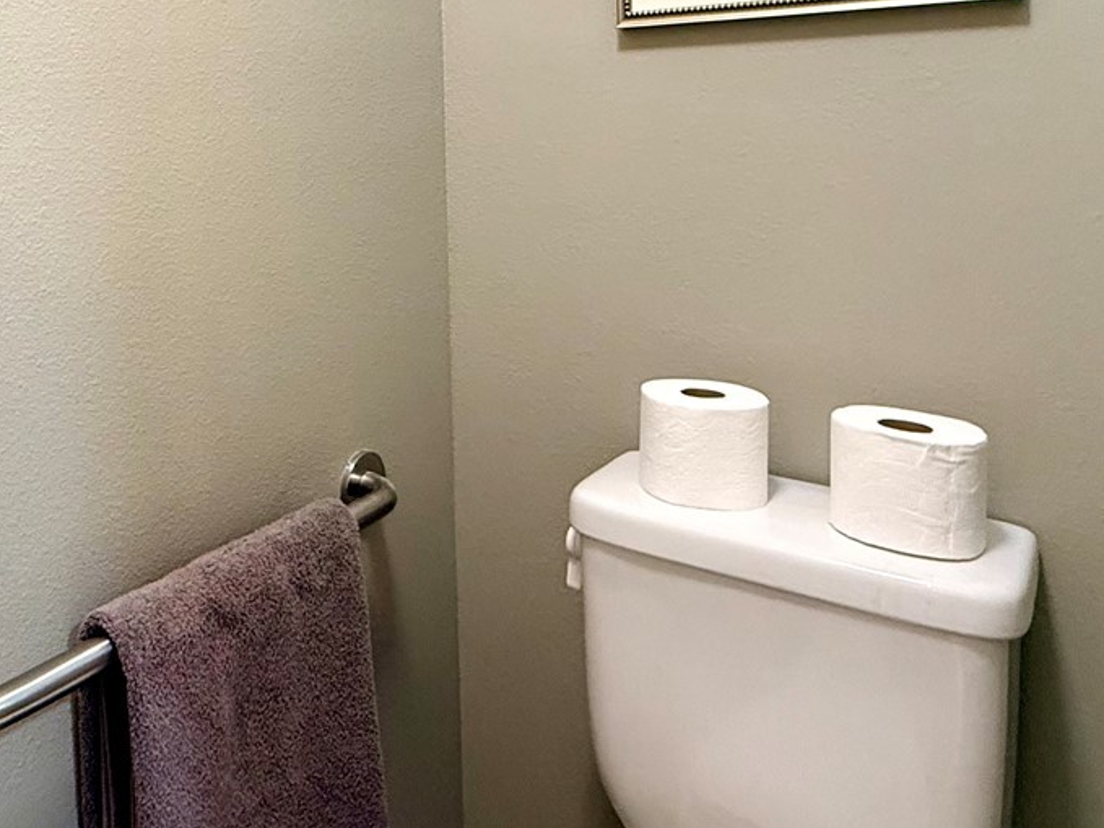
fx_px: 1052
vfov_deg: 40.6
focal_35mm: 33
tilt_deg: -2.1
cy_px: 129
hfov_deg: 52.4
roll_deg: +1.8
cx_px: 250
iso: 320
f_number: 2.2
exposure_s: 1/60
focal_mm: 2.22
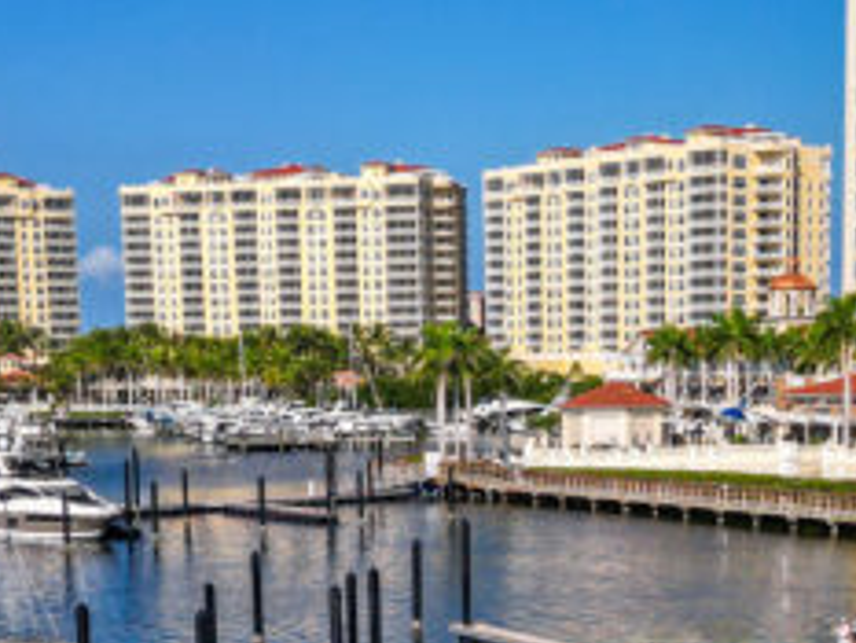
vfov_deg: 18.2
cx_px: 536
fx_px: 1955
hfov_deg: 24.6
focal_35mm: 79
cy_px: 643
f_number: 1.7
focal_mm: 6.72
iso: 100
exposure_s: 1/30
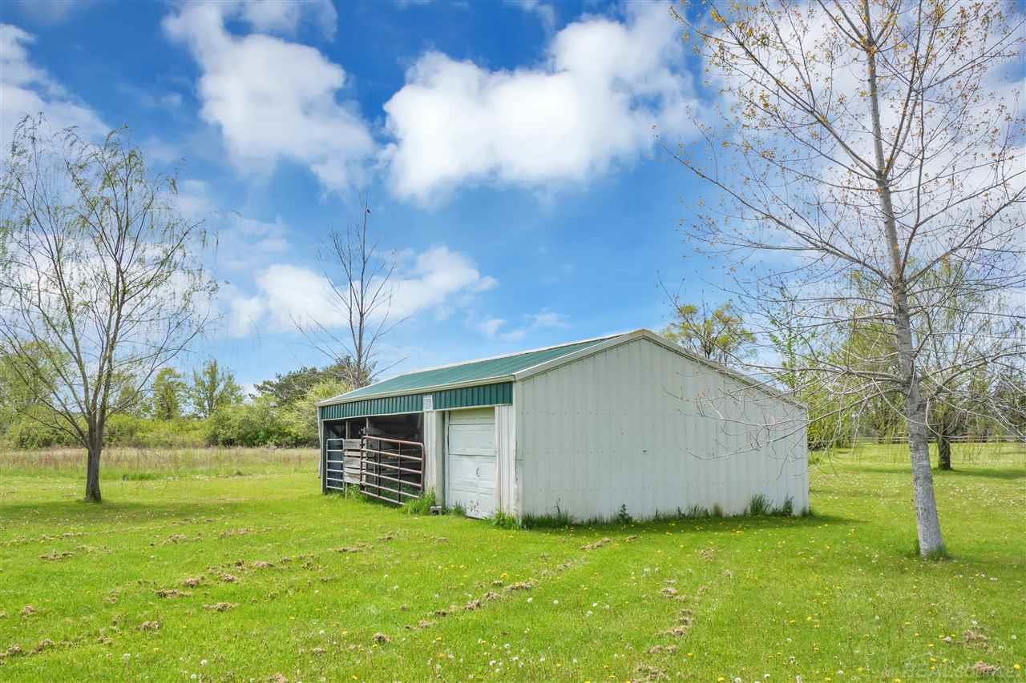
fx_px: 855
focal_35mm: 30
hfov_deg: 61.9
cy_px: 342
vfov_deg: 43.6
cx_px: 513
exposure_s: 1/80
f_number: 18
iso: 100
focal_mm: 20
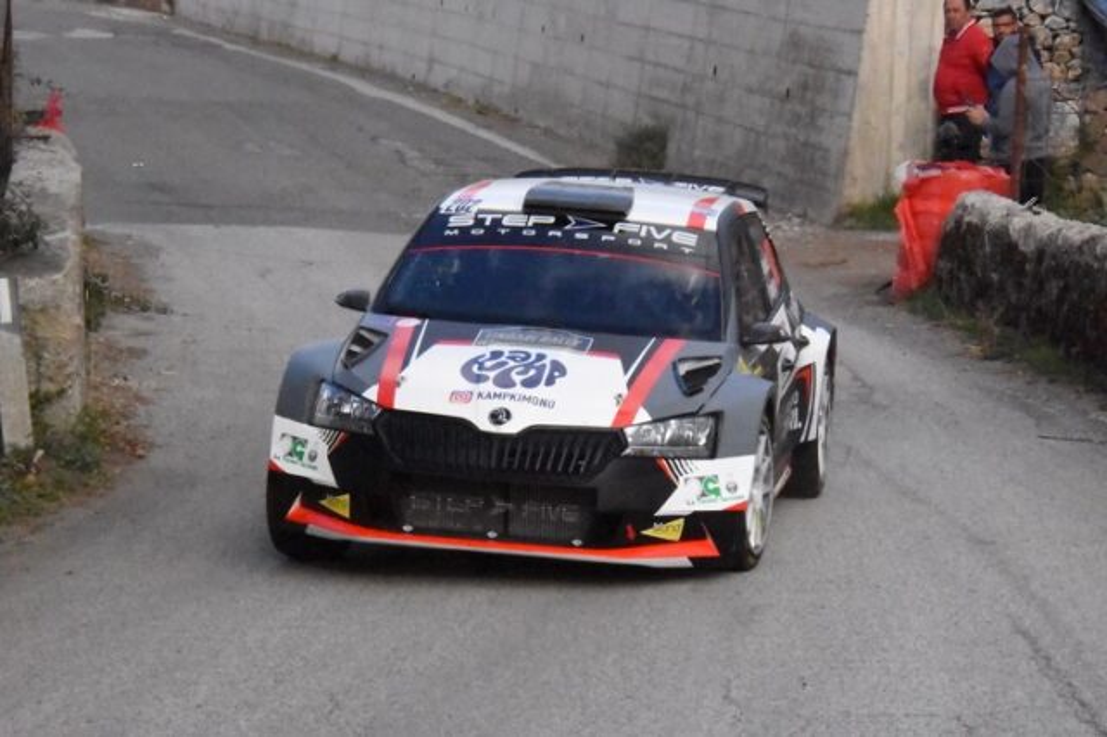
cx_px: 554
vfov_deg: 8.2
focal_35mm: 168
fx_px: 5163
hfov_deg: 12.2
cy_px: 368
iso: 25600
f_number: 32
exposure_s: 1/1600
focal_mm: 112
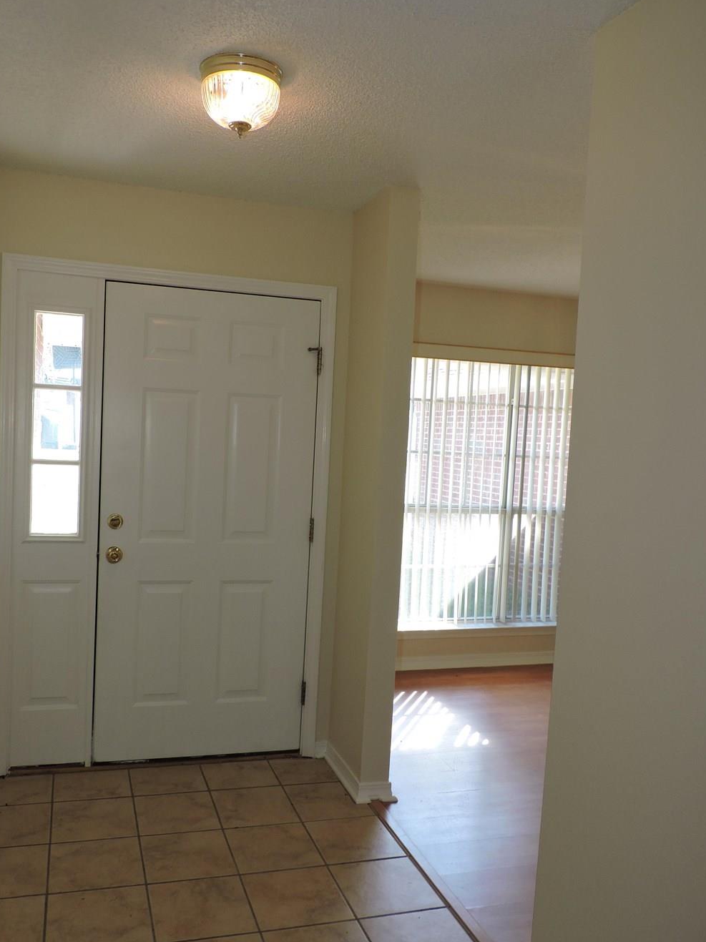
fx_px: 762
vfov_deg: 63.4
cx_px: 303
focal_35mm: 28
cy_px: 496
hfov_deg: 49.6
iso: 100
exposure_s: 1/60
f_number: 3
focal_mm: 4.3
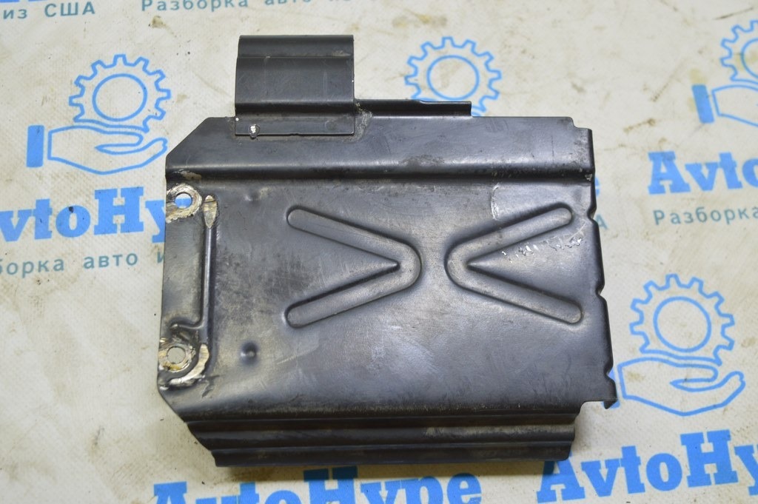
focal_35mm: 45
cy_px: 252
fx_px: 947
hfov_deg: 43.6
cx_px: 379
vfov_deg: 29.8
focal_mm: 30
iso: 400
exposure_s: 1/20
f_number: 5.6
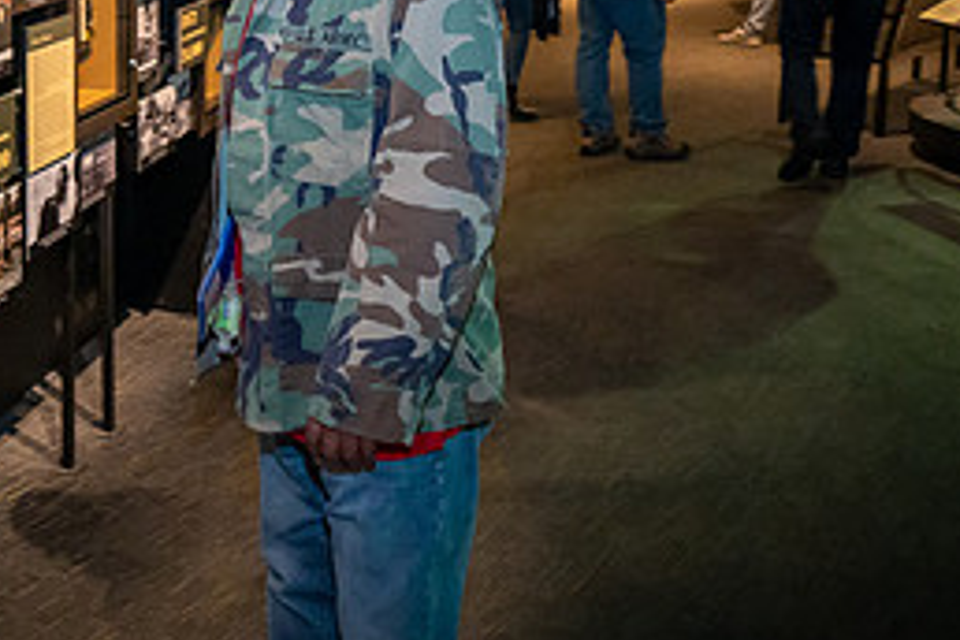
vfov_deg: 24.3
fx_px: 1440
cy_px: 63
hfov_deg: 34.2
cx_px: 41
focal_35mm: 54
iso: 5000
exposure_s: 1/30
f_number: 5
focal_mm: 24
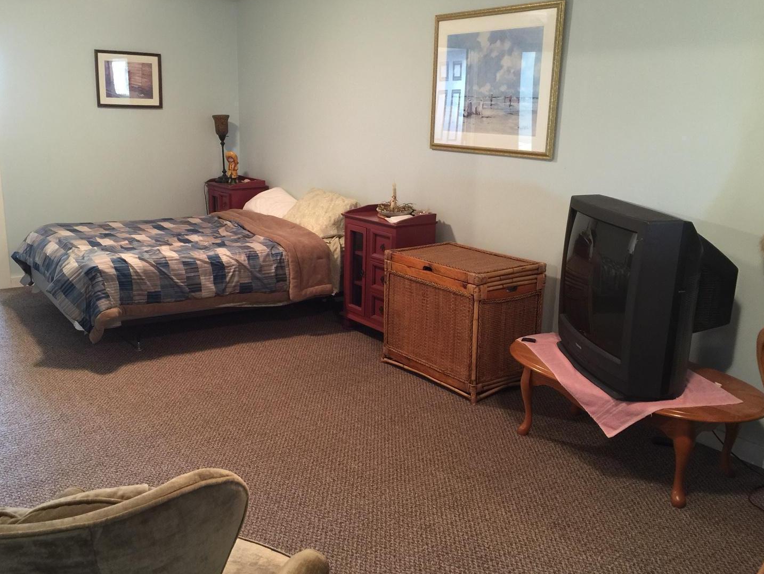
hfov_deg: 55.2
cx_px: 332
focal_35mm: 33
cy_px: 279
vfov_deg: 43.0
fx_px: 728
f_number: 2.2
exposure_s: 1/4
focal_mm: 4.15
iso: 64
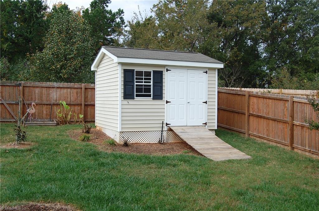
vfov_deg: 34.1
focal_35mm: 39
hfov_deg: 49.6
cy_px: 106
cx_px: 160
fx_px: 345
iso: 200
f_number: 8
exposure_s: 1/250
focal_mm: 26
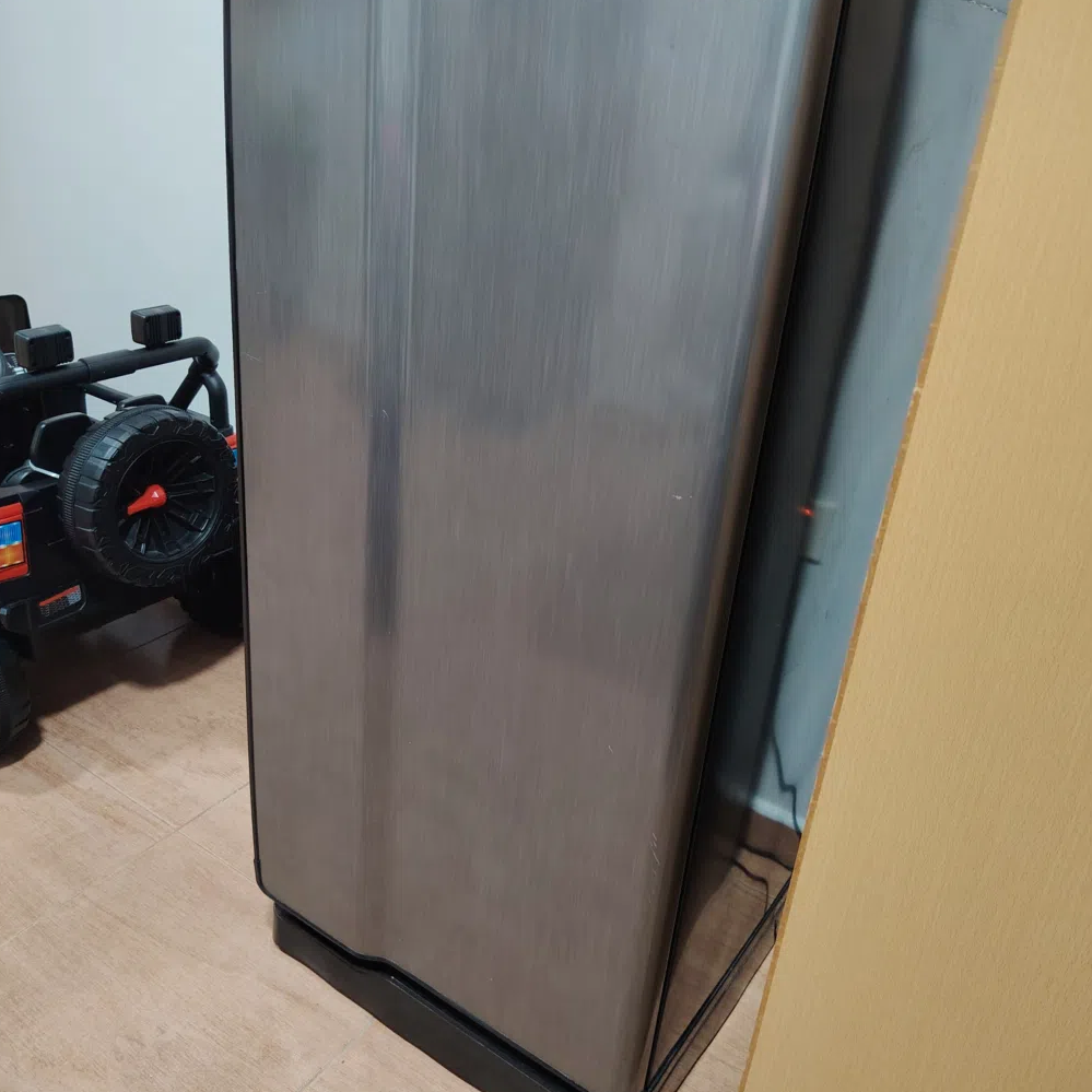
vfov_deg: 55.6
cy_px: 530
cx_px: 543
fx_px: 1035
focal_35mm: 29
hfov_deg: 55.6
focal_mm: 5.25
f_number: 1.75
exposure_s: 1/33.3
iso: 1563
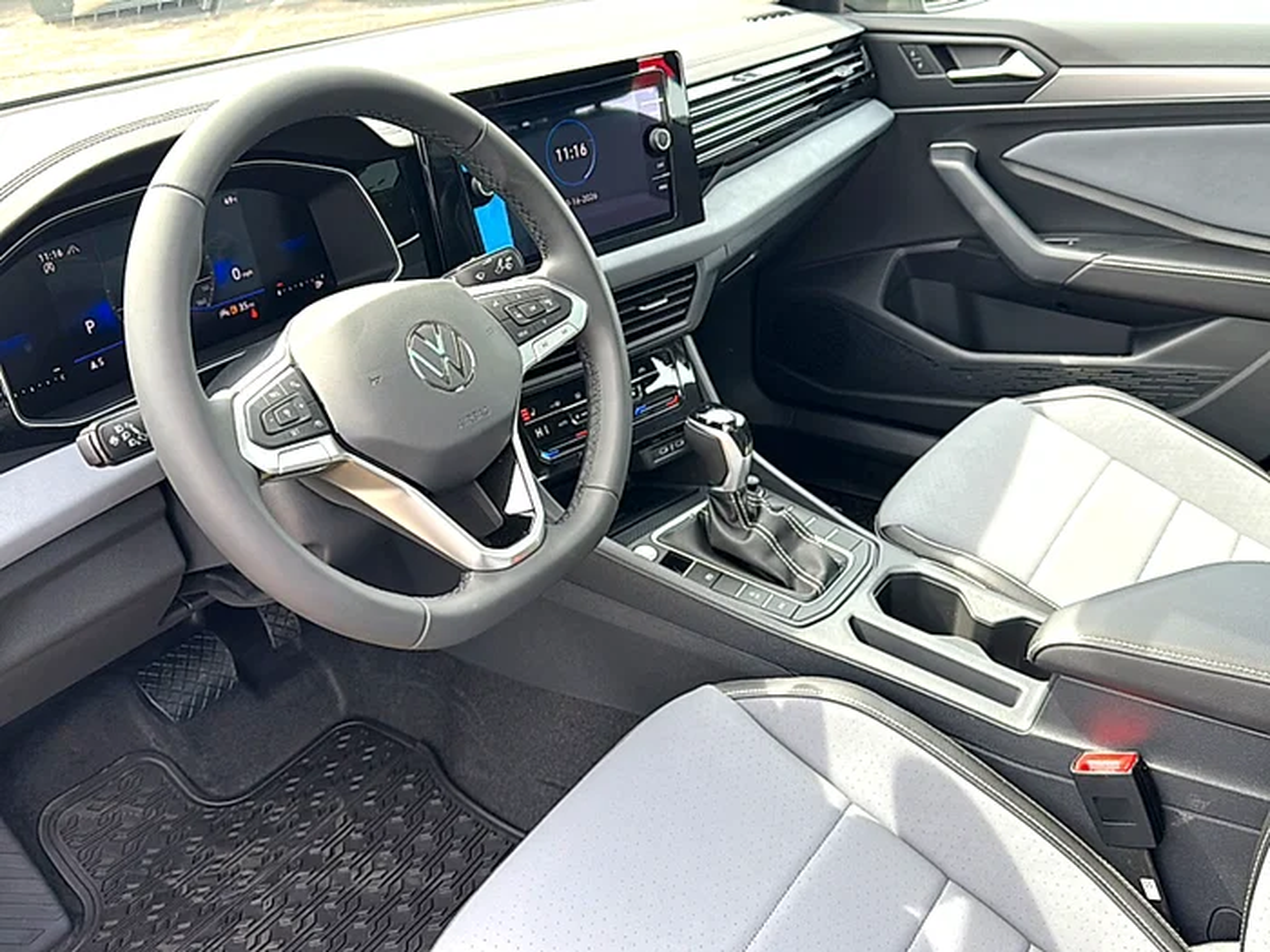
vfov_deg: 54.9
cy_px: 476
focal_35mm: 25
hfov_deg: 69.4
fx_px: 917
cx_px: 635
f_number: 1.78
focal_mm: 6.86
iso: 80
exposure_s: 1/339
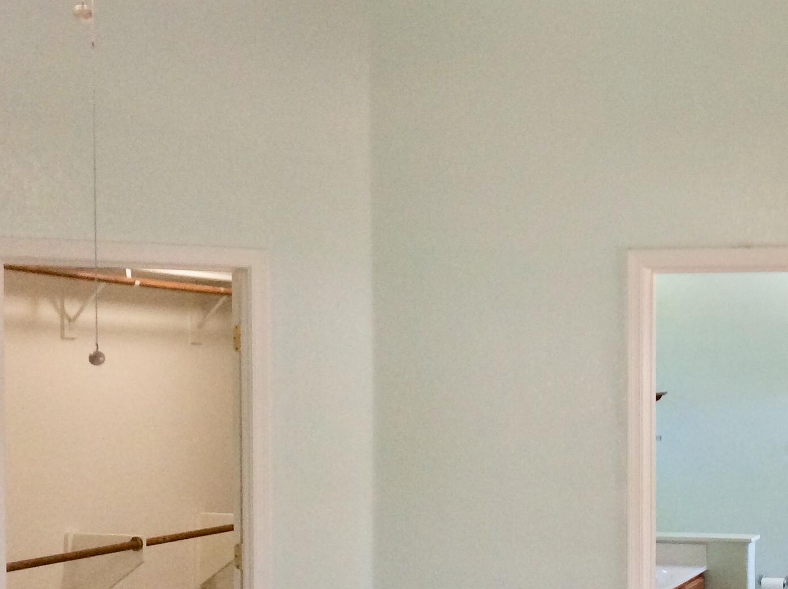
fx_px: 1364
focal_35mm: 60
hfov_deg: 30.6
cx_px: 733
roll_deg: -2.0
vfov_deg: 24.2
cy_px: 413
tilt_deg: -2.0
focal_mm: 3.3
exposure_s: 1/25
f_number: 2.4
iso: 80
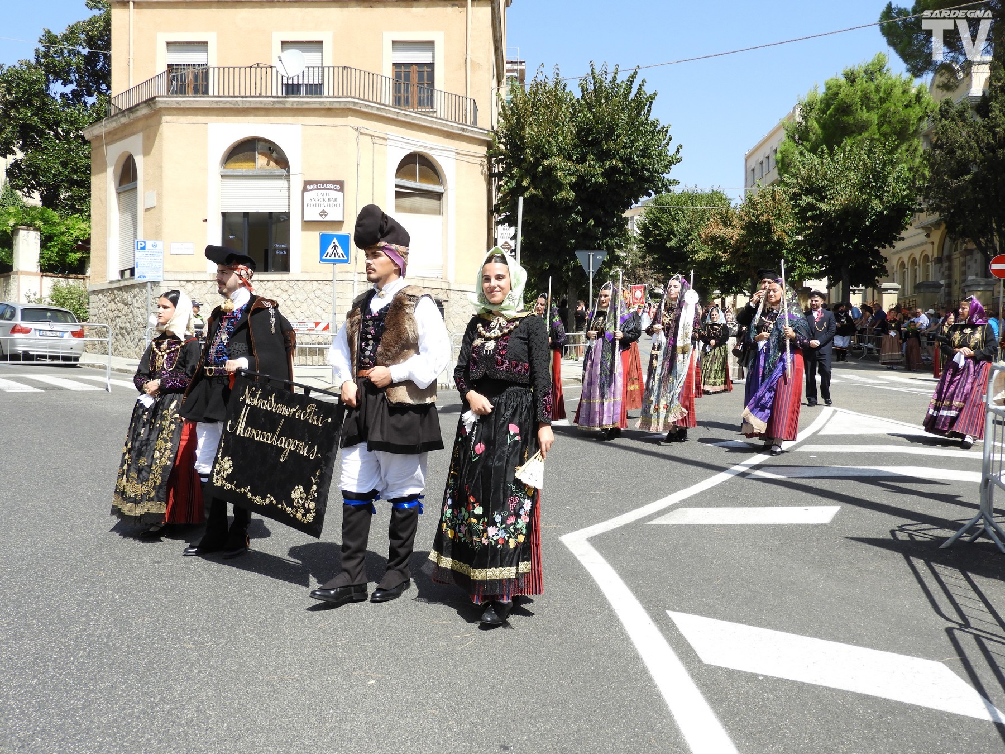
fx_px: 958
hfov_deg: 55.4
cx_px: 502
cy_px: 377
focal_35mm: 33
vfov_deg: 42.9
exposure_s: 1/640
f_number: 3.6
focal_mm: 5.9
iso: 100
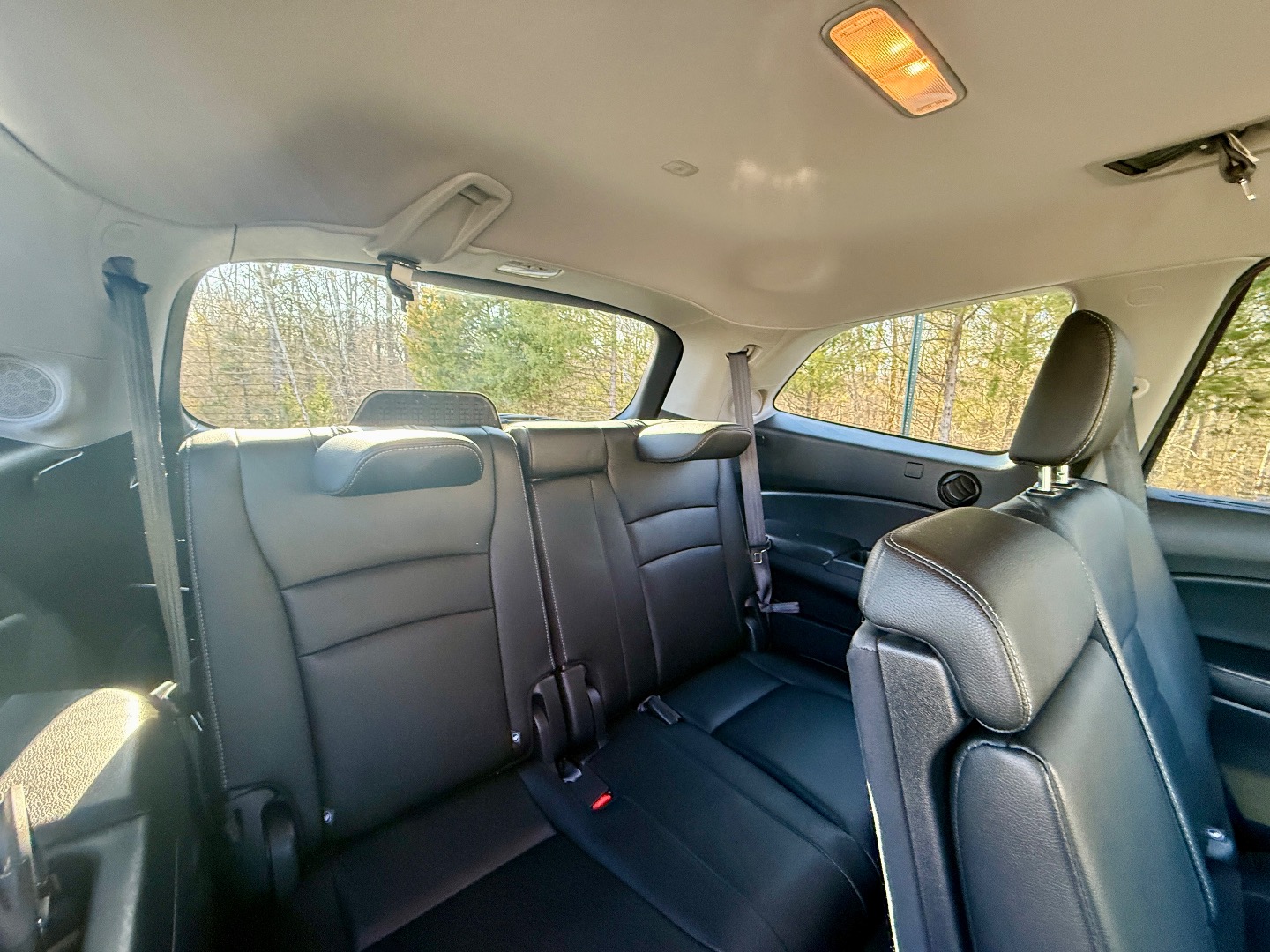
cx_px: 635
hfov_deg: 102.1
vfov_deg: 85.7
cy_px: 476
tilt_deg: -11.2
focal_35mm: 14
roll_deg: -1.2
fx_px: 514
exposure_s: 1/60
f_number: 2.2
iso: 400
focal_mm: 2.22
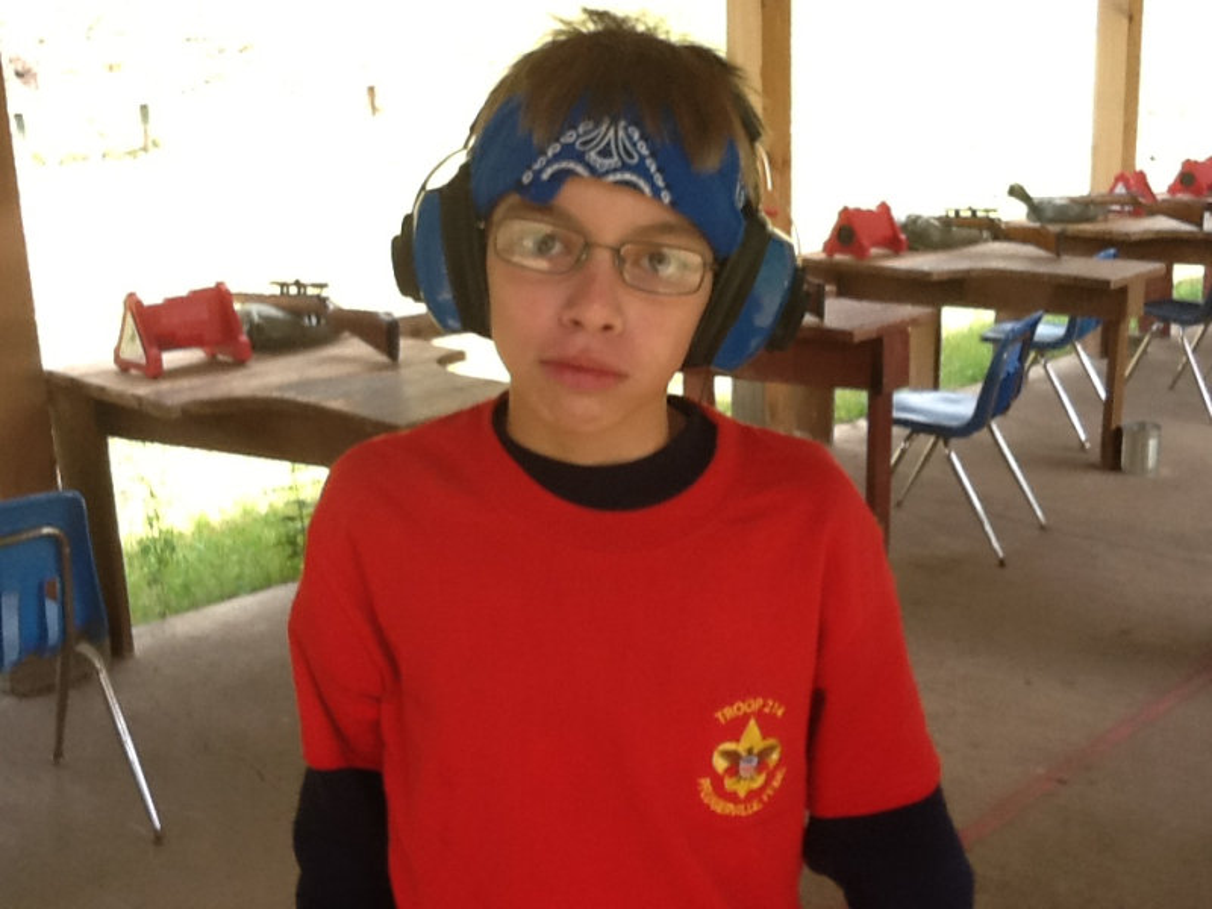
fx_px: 1120
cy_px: 454
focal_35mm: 32
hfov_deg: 56.8
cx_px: 606
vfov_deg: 44.2
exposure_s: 1/120
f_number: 2.4
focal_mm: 2.03
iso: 80
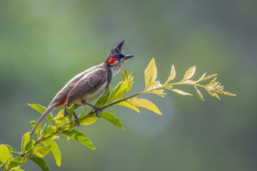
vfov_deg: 1.8
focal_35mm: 750
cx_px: 128
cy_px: 86
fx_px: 5353
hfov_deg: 2.8
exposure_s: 1/500
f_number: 5.6
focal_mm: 500
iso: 1250
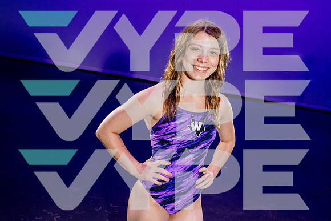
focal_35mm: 30
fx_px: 276
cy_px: 110
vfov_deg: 43.6
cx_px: 166
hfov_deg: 61.9
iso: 2500
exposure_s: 1/250
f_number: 9
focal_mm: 30
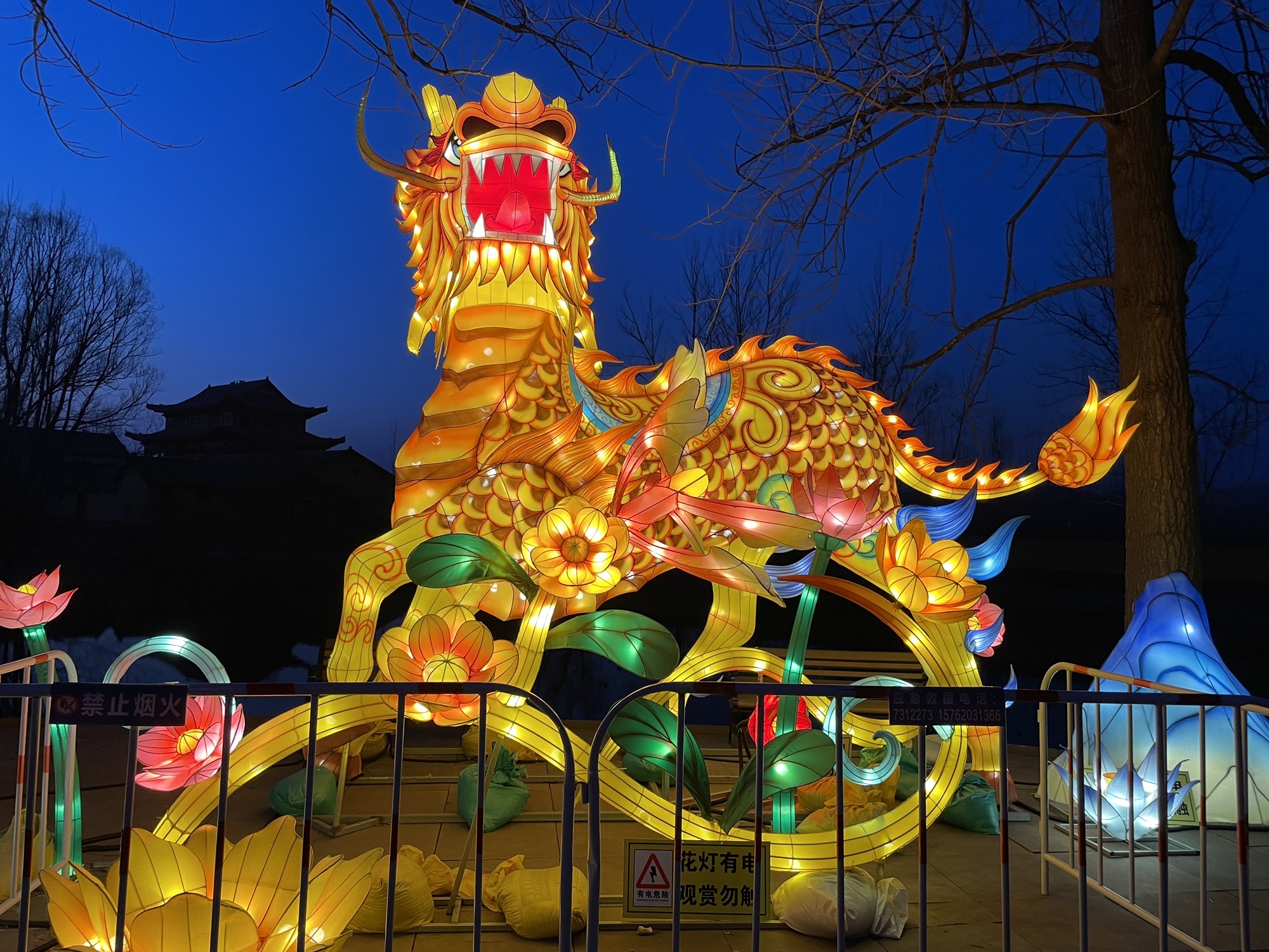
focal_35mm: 26
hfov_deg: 67.3
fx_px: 953
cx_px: 634
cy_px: 476
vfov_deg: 53.1
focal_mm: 4.2
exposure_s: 1/50
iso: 80
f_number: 1.6
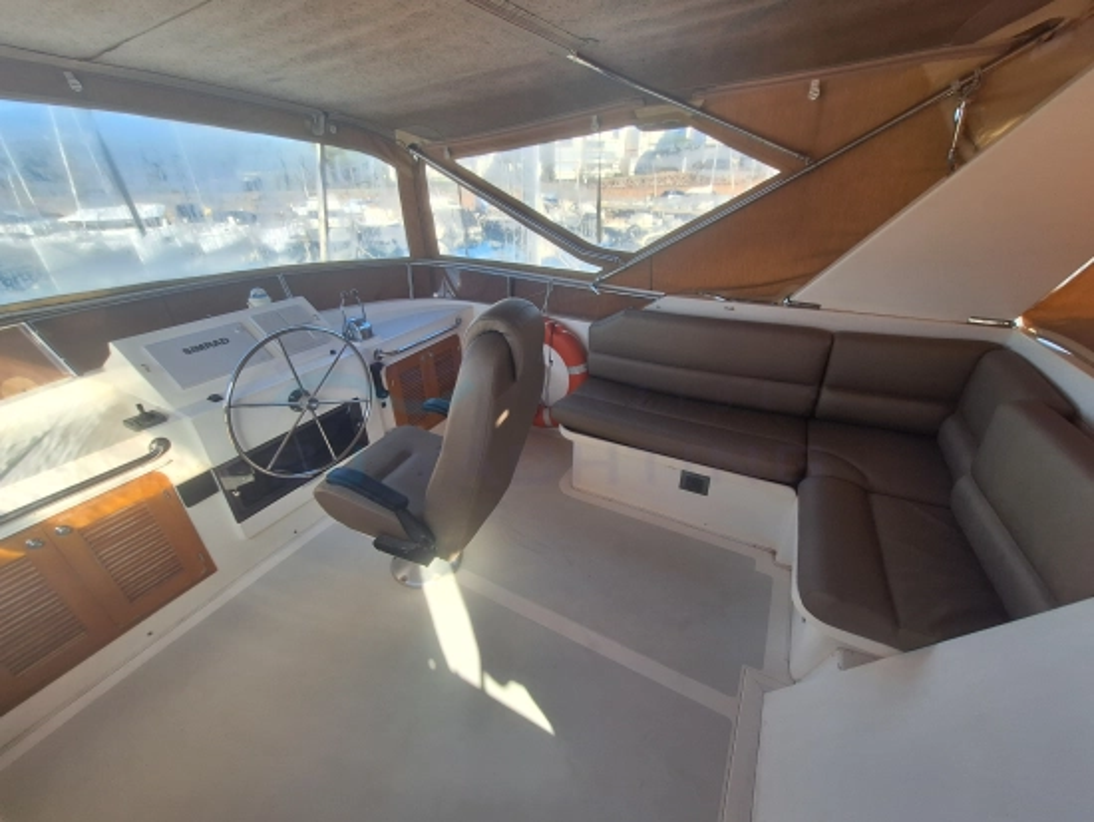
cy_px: 411
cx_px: 547
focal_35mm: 13
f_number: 2.2
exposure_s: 1/447
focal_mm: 1.74
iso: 40
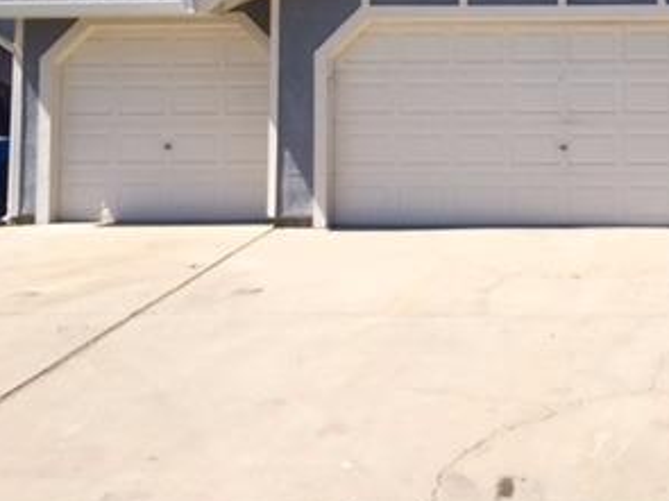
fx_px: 1217
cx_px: 630
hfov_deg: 29.2
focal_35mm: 63
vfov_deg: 22.8
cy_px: 61
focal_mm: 4.15
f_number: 2.2
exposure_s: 1/2326
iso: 32
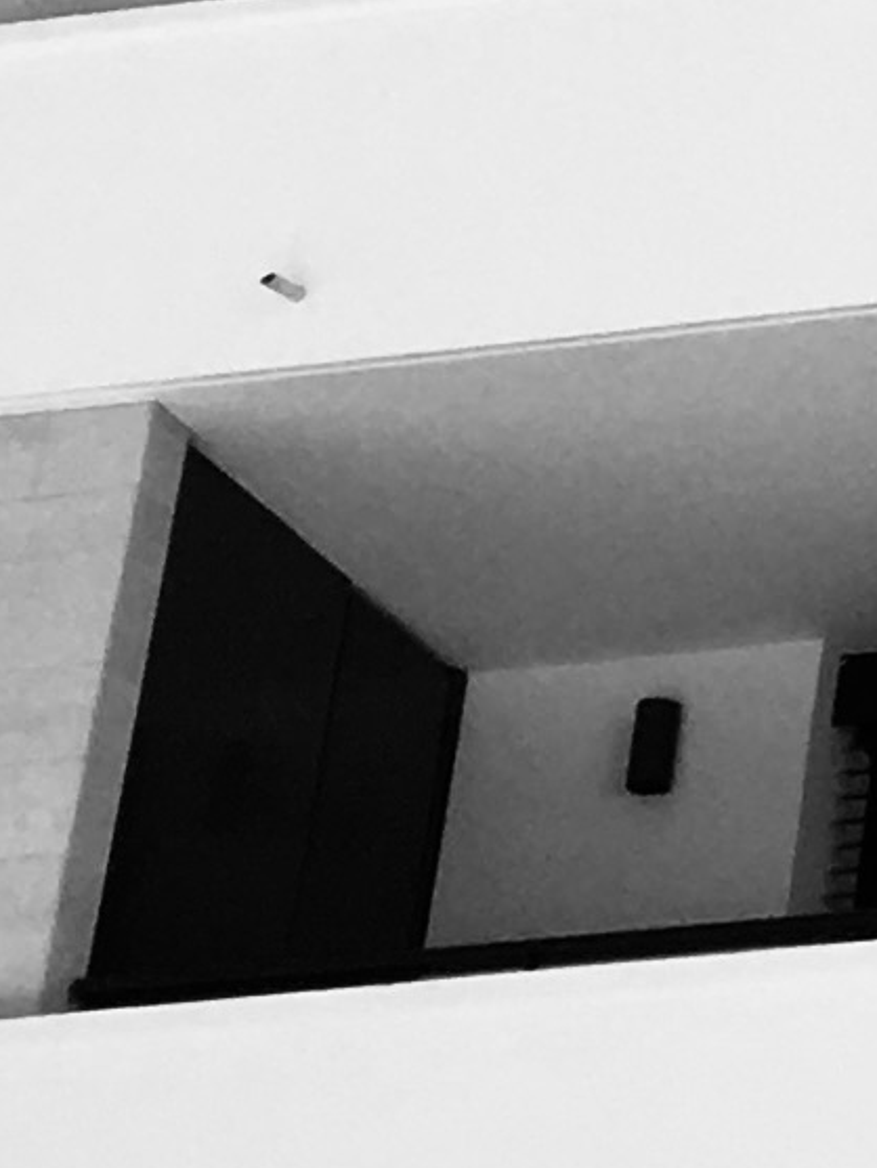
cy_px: -478
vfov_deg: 9.2
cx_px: 2258
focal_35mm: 210
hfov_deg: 6.6
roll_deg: -1.9
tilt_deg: +30.3
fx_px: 7091
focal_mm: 4.15
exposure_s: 1/466
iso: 25
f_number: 2.2
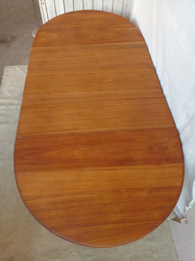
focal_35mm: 27
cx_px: 98
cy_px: 130
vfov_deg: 65.3
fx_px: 203
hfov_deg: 51.4
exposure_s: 1/50
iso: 200
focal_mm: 3.6
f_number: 1.9
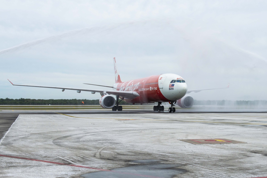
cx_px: 175
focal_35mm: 54
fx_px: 403
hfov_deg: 36.3
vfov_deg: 24.9
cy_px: 108
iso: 800
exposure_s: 1/1250
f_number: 10
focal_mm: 38
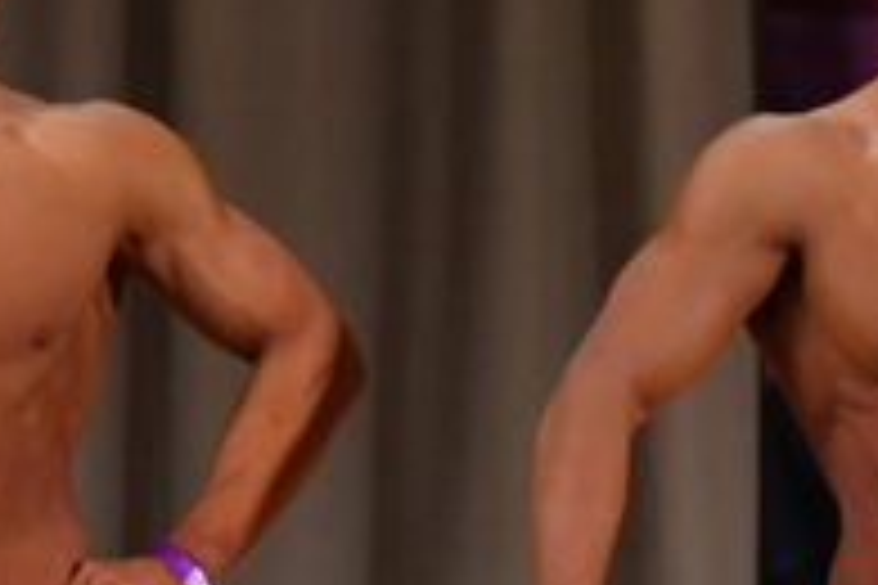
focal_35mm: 1013
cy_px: 630
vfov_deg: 1.4
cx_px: 1213
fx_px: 24704
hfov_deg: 2.0
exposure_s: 1/400
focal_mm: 170
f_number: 5.6
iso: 3200
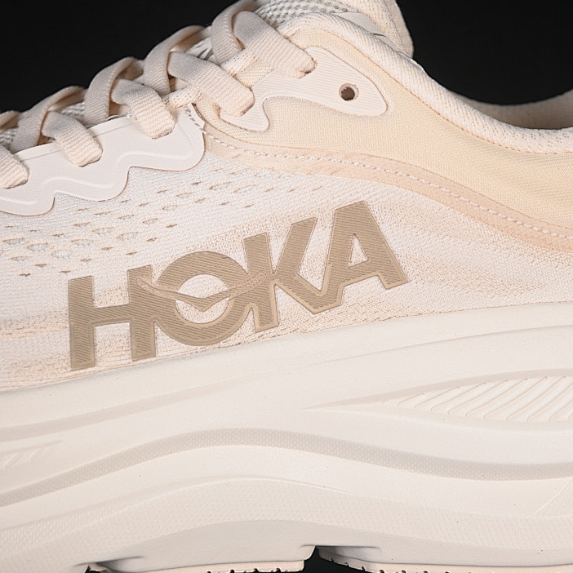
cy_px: 286
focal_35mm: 98
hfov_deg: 17.7
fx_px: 1835
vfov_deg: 17.7
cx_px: 280
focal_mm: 50
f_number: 7.1
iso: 160
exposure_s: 1/80
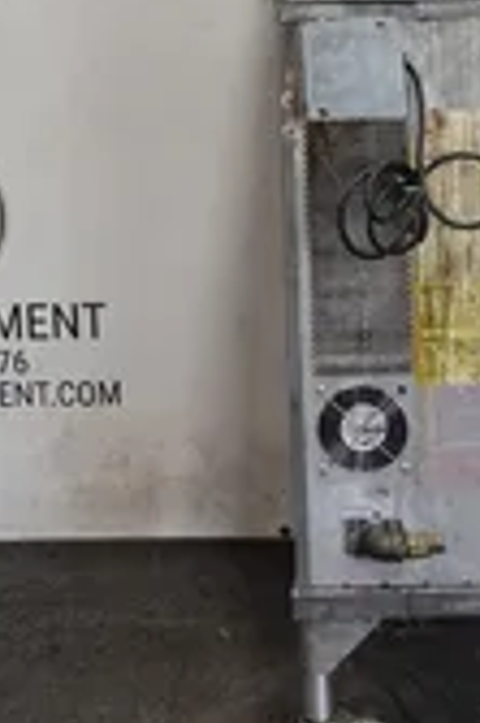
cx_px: 569
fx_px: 2164
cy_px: 56
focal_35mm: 108
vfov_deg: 18.6
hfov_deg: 12.4
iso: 640
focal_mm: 16.54
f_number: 4.5
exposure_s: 1/40
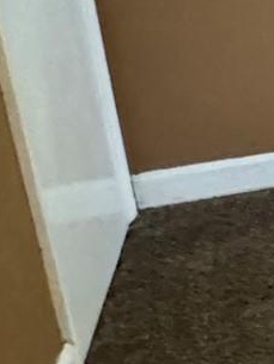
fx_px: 991
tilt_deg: -17.1
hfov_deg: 8.7
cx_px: 1035
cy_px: 2
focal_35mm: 94
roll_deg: -2.4
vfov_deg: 20.2
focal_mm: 2.22
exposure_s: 1/40
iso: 1000
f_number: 2.2
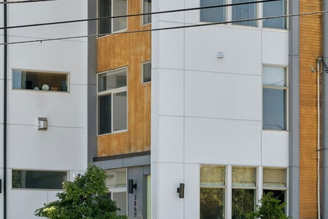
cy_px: 60
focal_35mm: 148
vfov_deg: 9.3
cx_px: 114
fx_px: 1348
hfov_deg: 13.9
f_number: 8
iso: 200
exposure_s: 1/500
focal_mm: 50
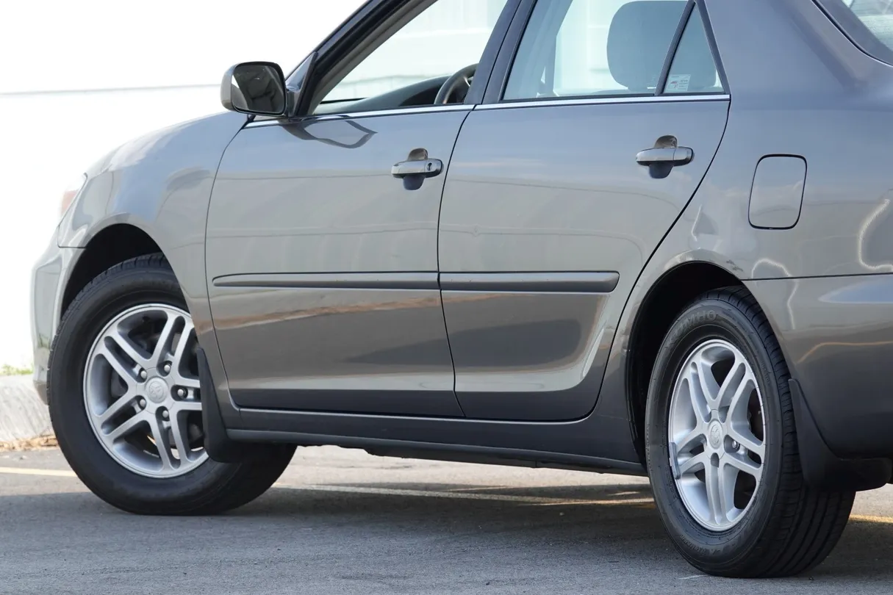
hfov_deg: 4.6
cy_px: 298
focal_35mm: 447
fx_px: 11087
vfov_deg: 3.1
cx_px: 446
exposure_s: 1/250
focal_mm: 163.85
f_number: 4
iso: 200
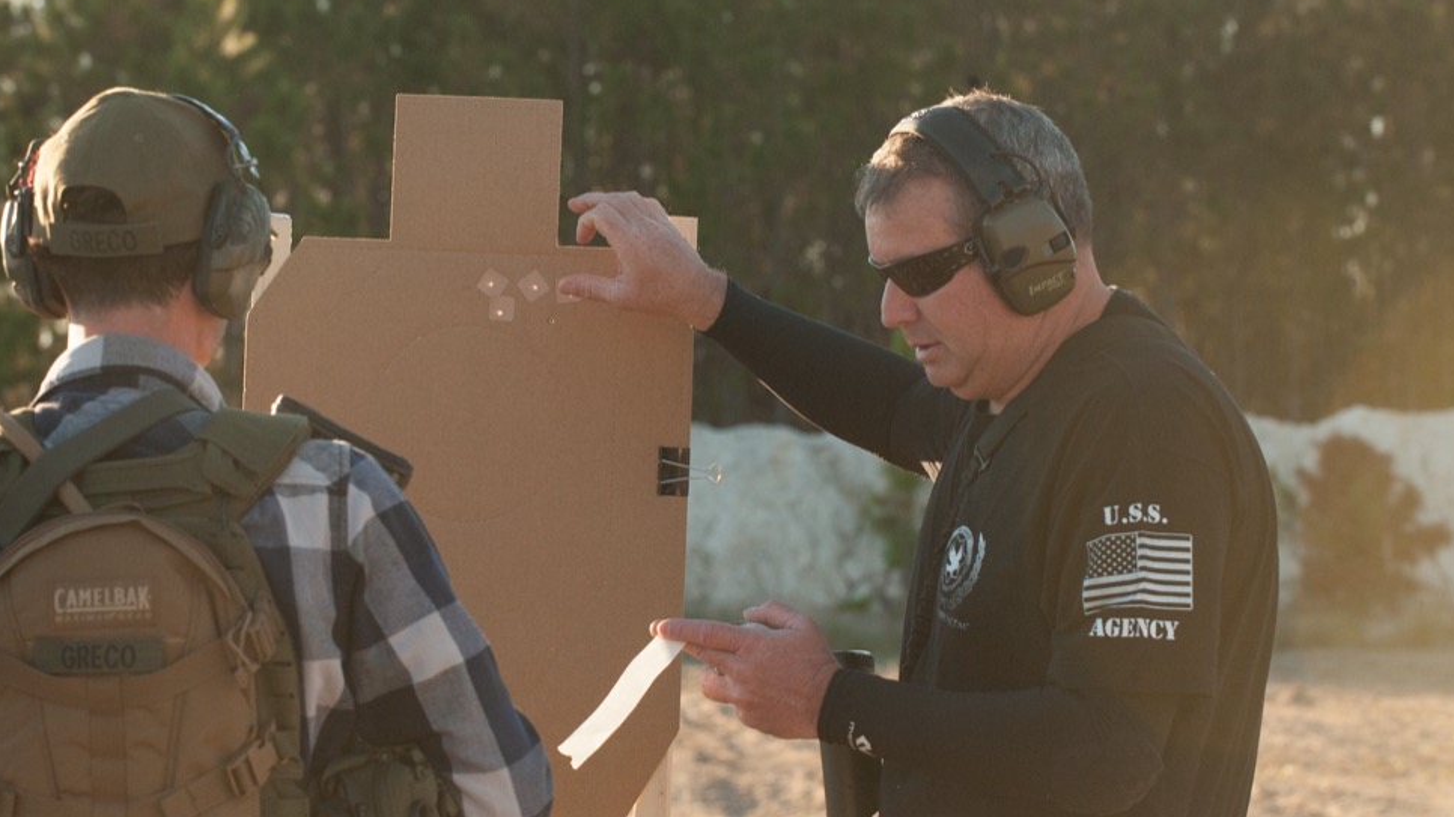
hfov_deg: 15.0
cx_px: 608
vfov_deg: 8.5
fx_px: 5512
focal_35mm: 143
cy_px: 336
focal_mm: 110
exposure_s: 1/1250
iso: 2000
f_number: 7.1
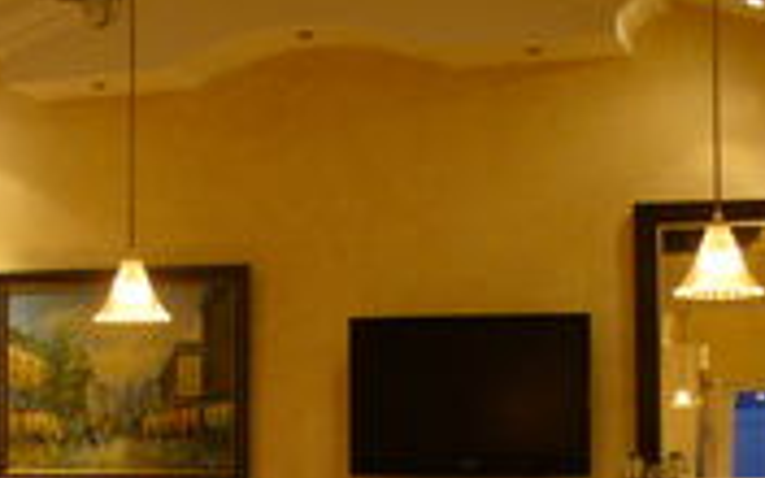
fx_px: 1710
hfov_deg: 25.2
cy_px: 591
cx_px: 382
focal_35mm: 82
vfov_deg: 15.3
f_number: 2.8
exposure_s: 1/8
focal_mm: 6.1
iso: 200
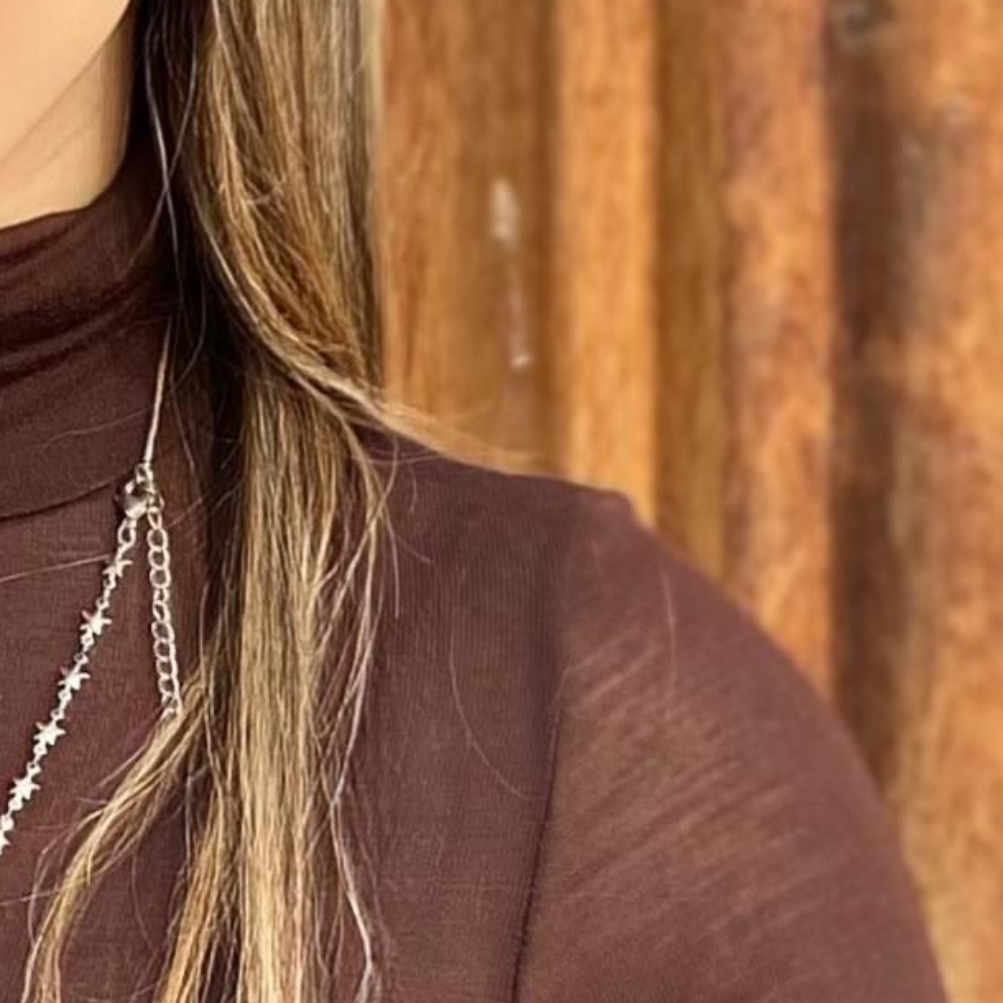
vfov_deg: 5.7
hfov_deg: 5.7
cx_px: -360
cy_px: 1613
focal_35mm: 304
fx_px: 9966
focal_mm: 6
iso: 20
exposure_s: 1/345
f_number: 2
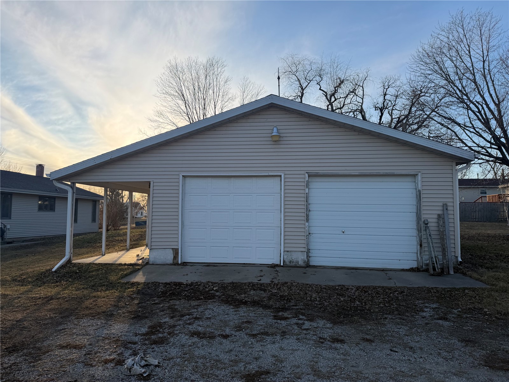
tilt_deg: +5.3
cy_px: 191
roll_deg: -0.9
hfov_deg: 71.6
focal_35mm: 24
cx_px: 254
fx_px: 353
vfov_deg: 56.8
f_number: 1.78
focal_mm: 6.76
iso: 80
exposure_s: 1/2169
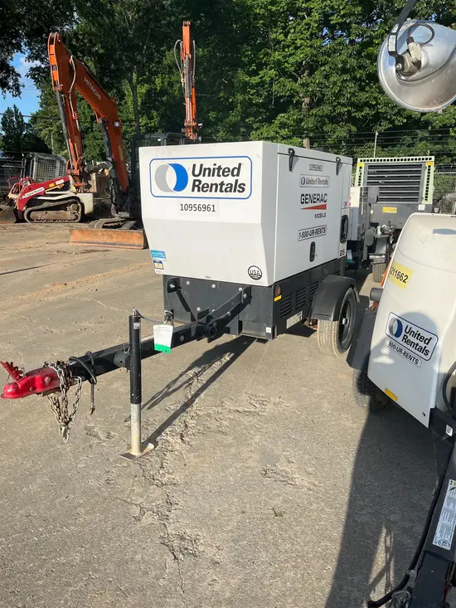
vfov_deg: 67.3
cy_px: 304
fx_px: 457
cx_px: 228
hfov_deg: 53.1
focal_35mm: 26
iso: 50
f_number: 1.6
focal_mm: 5.1
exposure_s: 1/3521
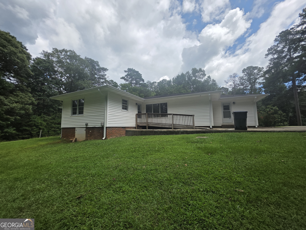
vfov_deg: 89.9
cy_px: 115
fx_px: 115
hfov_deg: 106.2
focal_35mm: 13
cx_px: 153
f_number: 1.9
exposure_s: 1/2099
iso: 40
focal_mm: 2.2
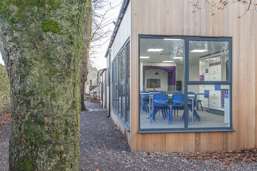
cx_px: 128
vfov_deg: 37.9
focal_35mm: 35
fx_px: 250
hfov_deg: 54.4
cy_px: 86
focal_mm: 35
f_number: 16
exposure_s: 1/3
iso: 200
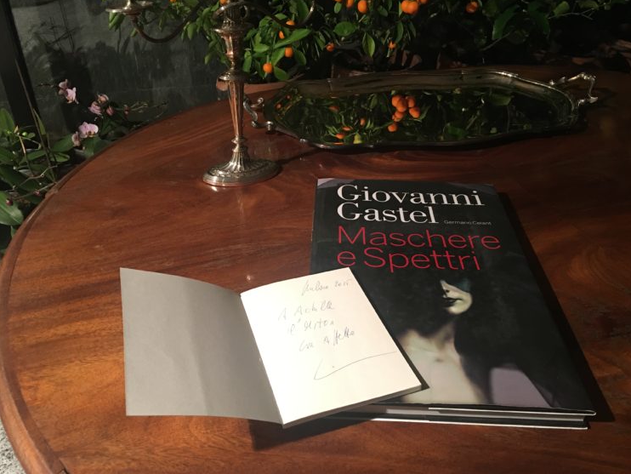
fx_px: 547
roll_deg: -2.0
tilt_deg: -34.0
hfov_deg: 59.9
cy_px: 243
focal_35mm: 30
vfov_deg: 46.8
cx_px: 326
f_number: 2.2
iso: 100
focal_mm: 4.15
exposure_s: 1/10
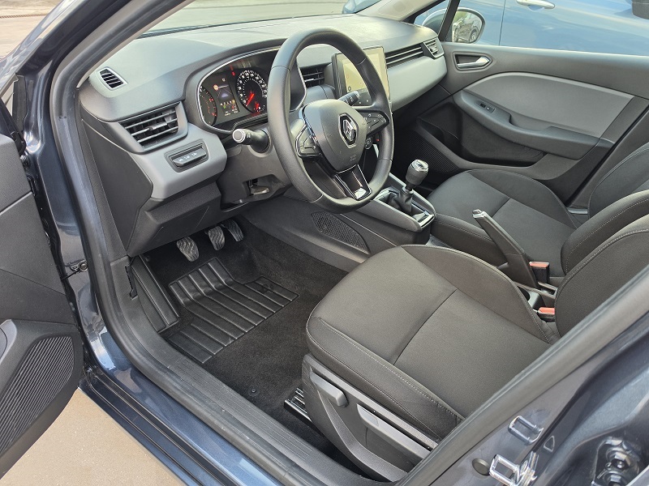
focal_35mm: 23
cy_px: 243
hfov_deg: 73.9
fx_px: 431
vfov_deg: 58.9
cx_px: 324
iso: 80
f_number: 1.4
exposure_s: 1/100
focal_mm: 6.5
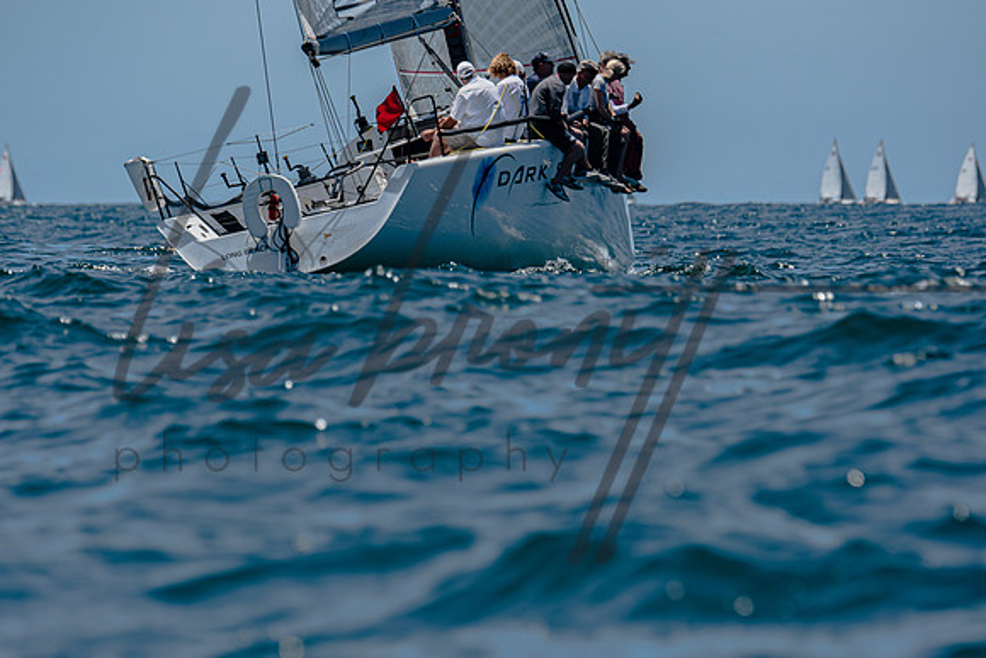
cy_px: 329
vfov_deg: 3.0
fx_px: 12726
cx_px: 493
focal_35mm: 465
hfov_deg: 4.4
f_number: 5.6
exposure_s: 1/1600
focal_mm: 300
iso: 200
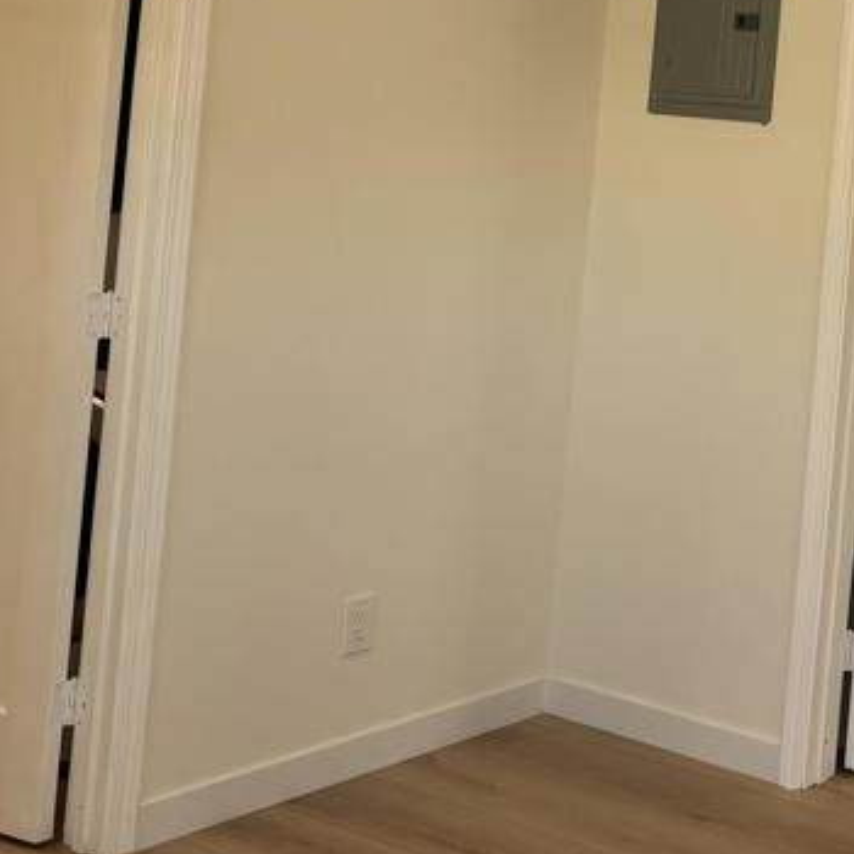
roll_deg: -4.2
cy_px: 81
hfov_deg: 24.8
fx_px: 1731
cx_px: 1052
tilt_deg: +2.4
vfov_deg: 26.7
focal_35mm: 62
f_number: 1.78
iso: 64
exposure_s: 1/148
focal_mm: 6.76
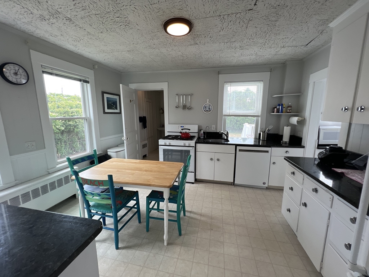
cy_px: 138
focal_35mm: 13
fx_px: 139
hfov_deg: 106.2
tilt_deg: -9.9
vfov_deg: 89.9
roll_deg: +0.5
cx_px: 184
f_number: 1.8
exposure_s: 1/120
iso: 50
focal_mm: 1.57
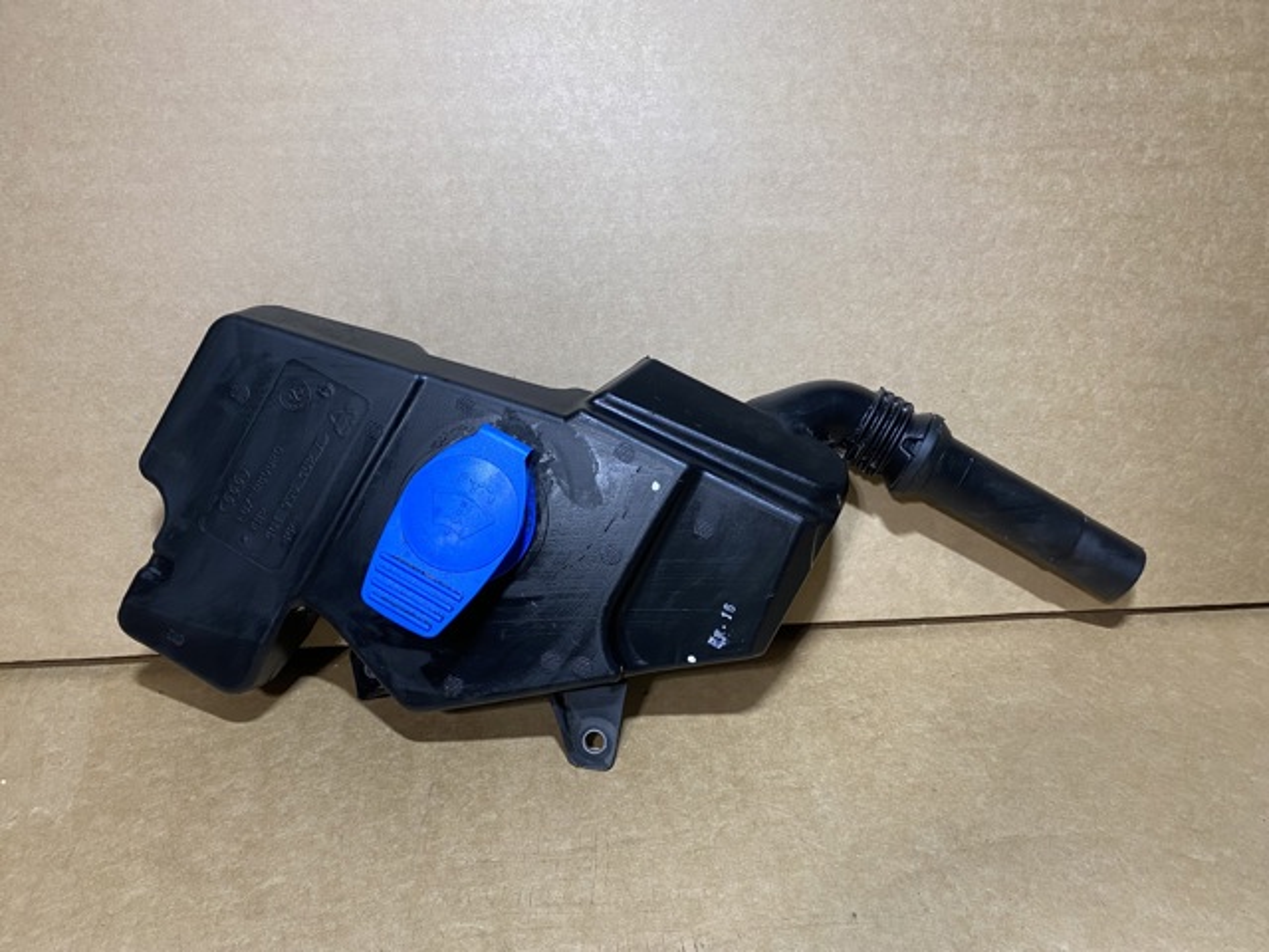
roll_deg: +1.4
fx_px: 953
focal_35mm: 26
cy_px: 476
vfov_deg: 53.1
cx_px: 634
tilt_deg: -29.7
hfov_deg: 67.3
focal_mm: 4.25
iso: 125
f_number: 1.8
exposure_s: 1/50
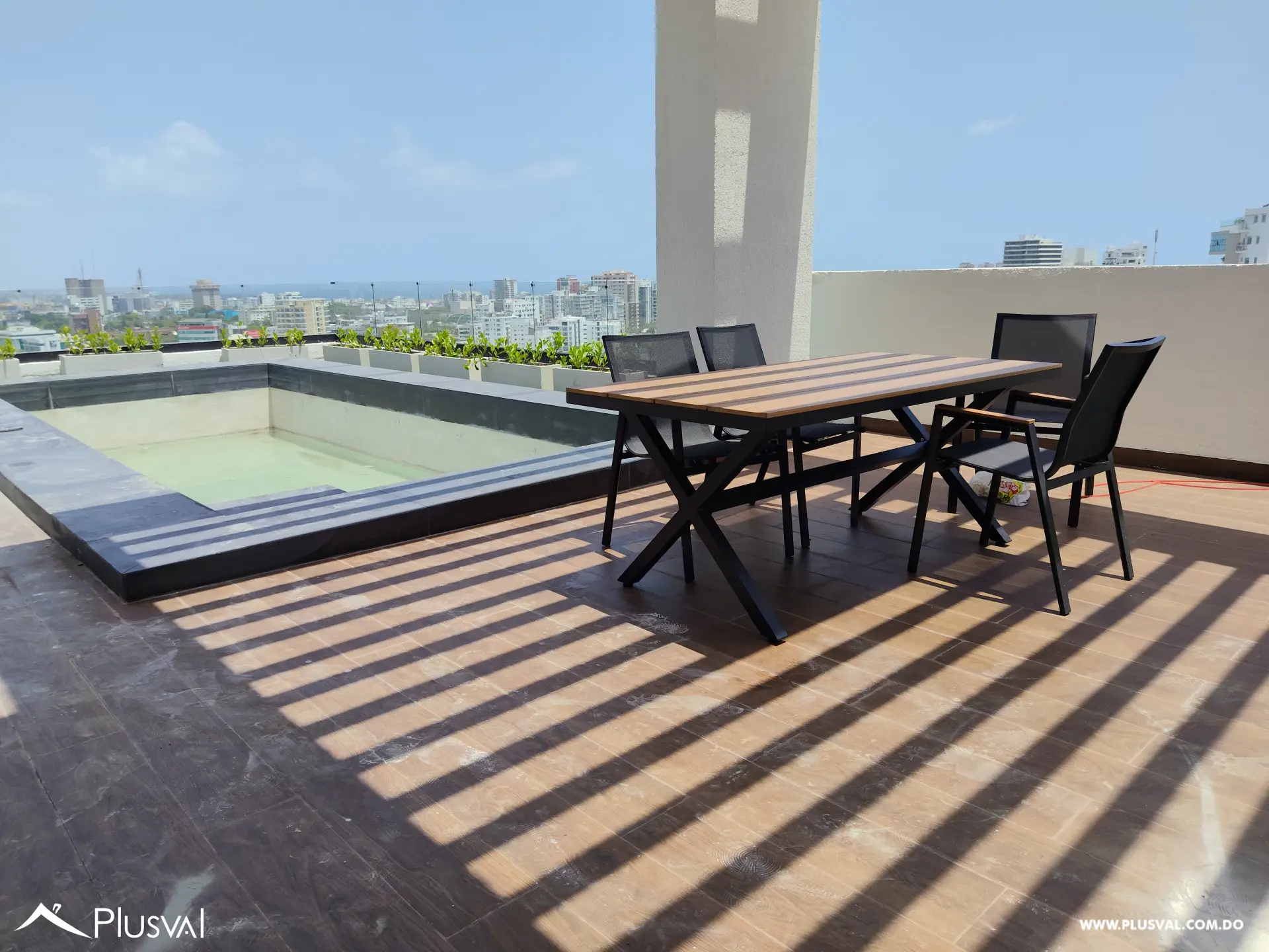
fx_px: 880
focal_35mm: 24
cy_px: 476
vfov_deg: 56.8
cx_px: 634
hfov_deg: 71.6
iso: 52
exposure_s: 1/1226
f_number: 1.7
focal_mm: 5.24
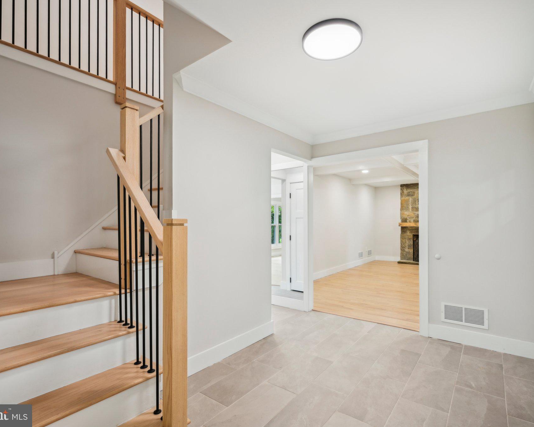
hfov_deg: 87.6
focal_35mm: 18
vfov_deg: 75.2
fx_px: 278
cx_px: 285
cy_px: 213
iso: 400
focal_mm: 15.5
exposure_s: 1/15
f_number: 8
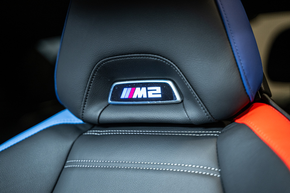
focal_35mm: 75
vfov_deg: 18.2
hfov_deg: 27.0
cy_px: 96
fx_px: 604
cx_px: 145
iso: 1600
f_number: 2.8
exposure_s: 1/160
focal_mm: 75
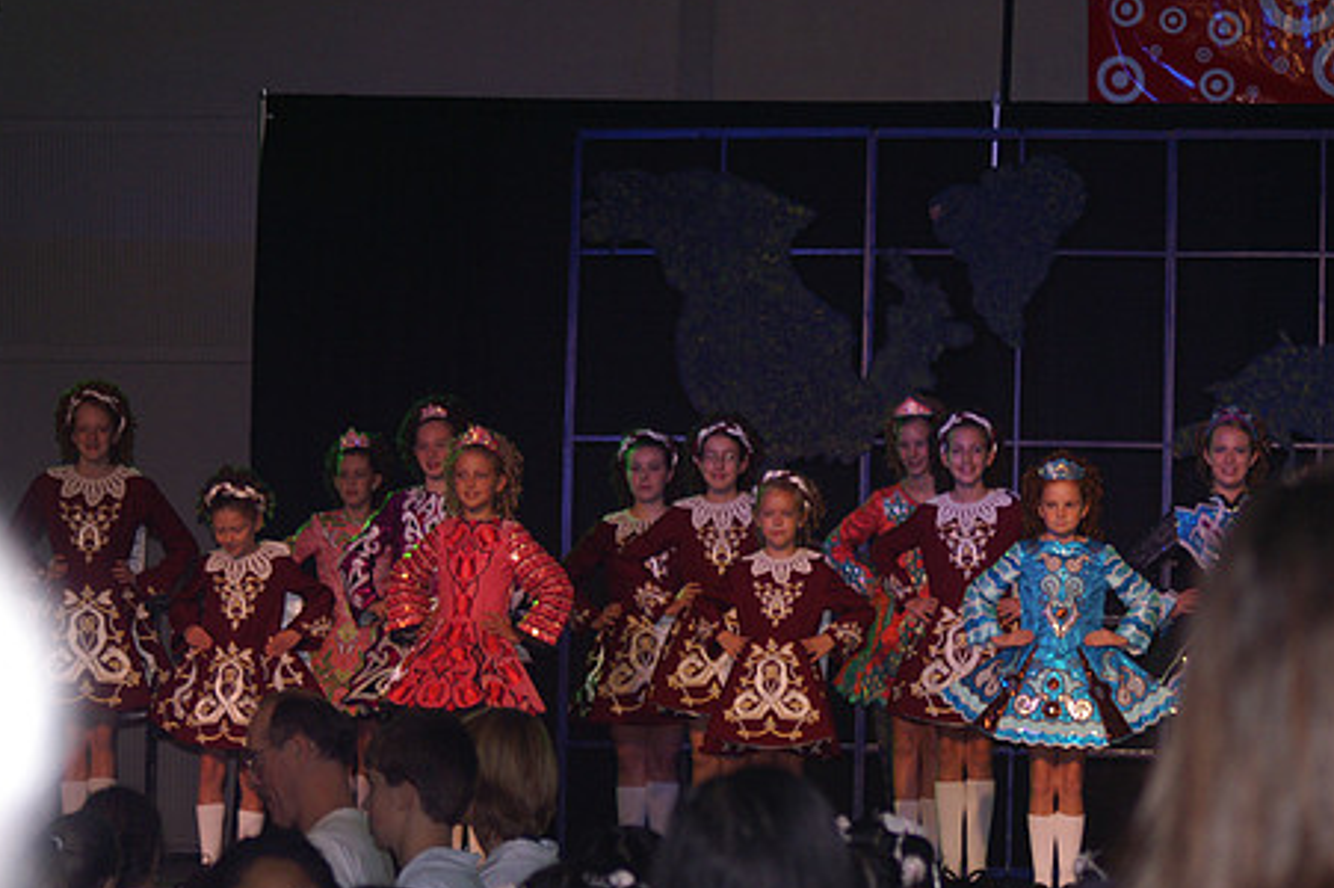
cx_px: 837
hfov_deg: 15.2
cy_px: 554
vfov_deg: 10.1
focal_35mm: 135
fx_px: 4999
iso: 400
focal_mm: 70
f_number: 4
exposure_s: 1/125
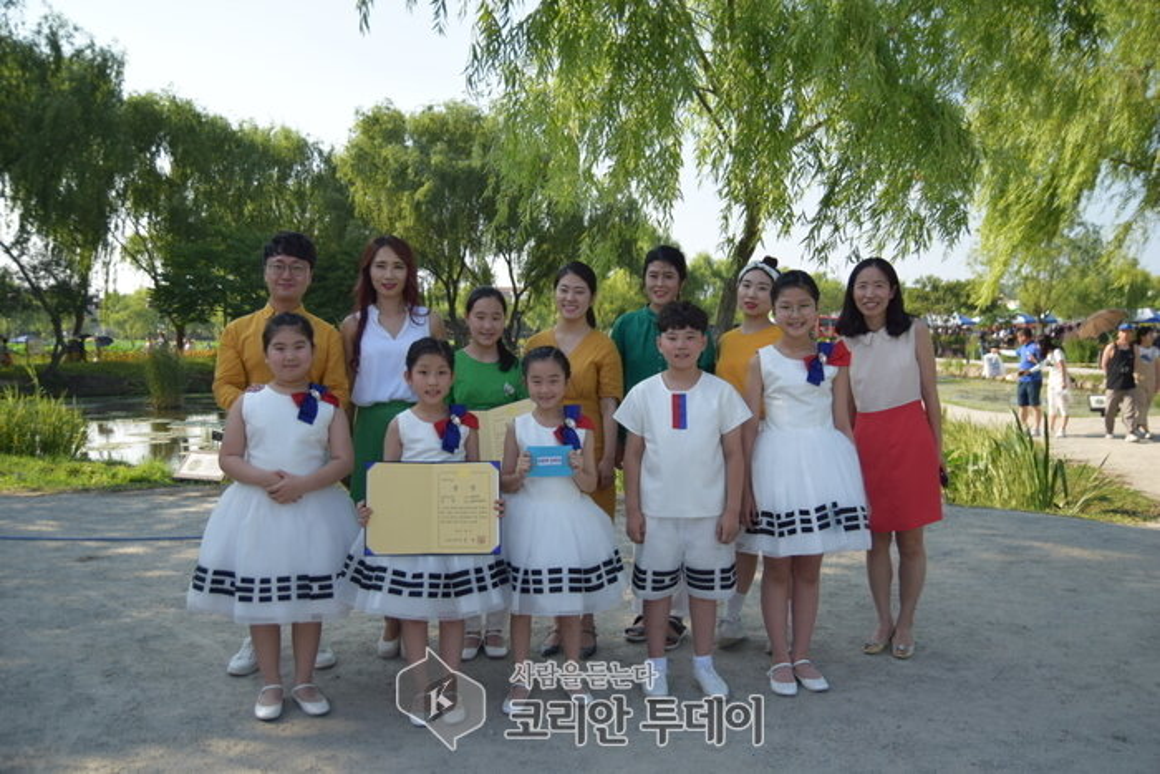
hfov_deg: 61.9
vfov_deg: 43.6
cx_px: 580
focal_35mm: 30
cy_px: 387
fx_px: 967
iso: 200
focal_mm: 20
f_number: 2.8
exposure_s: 1/1600
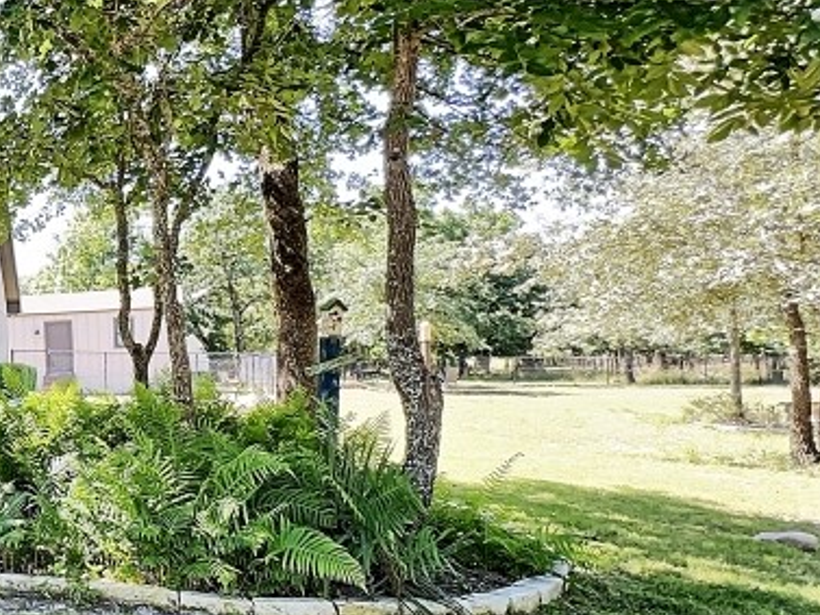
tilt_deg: +2.7
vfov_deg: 37.7
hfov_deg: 36.4
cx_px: -189
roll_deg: +1.4
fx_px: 900
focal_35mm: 38
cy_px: 348
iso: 64
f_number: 2.2
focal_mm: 2.2
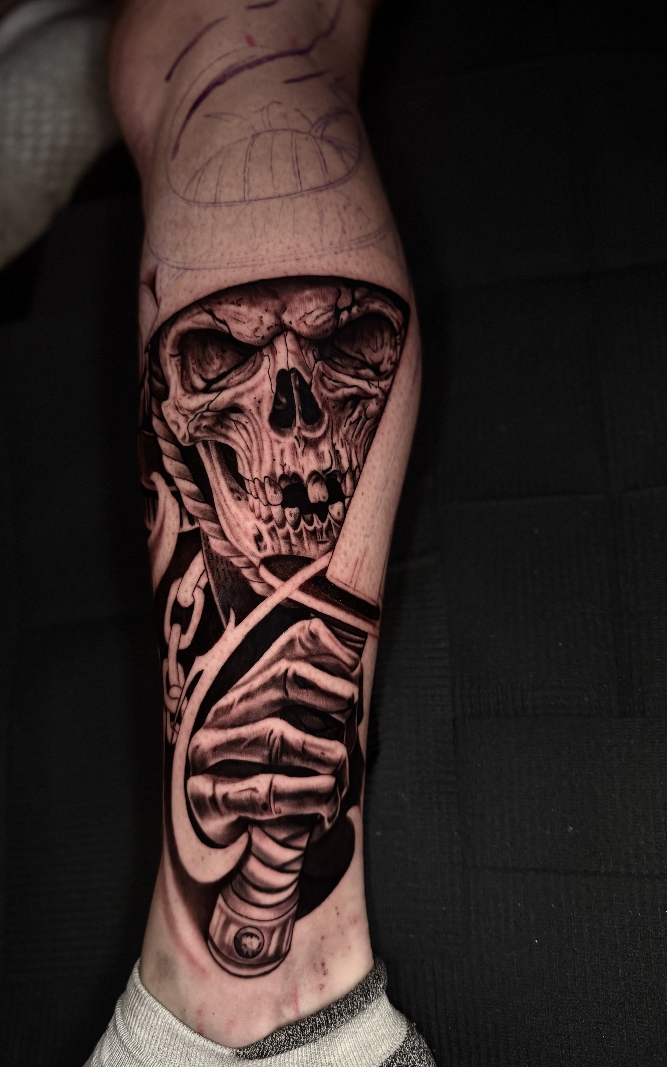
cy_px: 539
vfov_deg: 70.4
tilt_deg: -62.0
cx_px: 322
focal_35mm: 26
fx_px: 756
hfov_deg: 47.6
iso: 250
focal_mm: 6.76
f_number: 1.78
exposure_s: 1/60
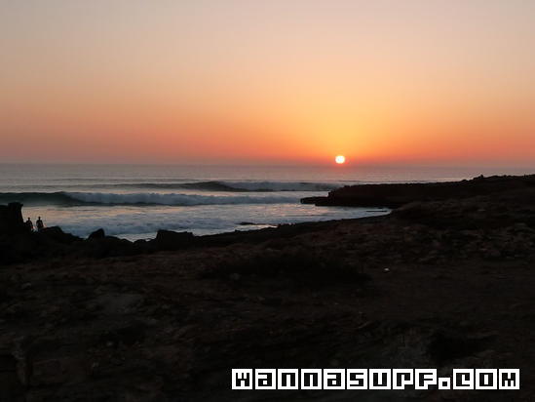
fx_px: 835
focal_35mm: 54
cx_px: 268
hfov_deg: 35.5
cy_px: 201
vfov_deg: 27.0
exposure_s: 1/320
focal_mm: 5.3
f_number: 3.5
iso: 160
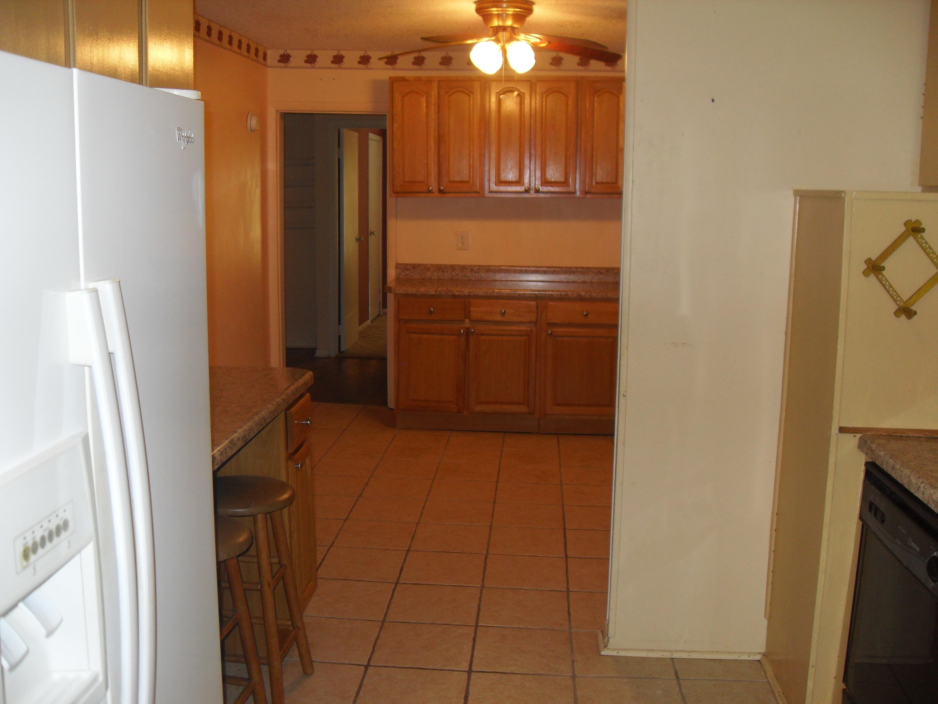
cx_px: 469
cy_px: 352
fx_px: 921
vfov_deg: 41.8
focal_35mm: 34
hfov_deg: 54.0
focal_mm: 6.3
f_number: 2.8
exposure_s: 1/45
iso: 100
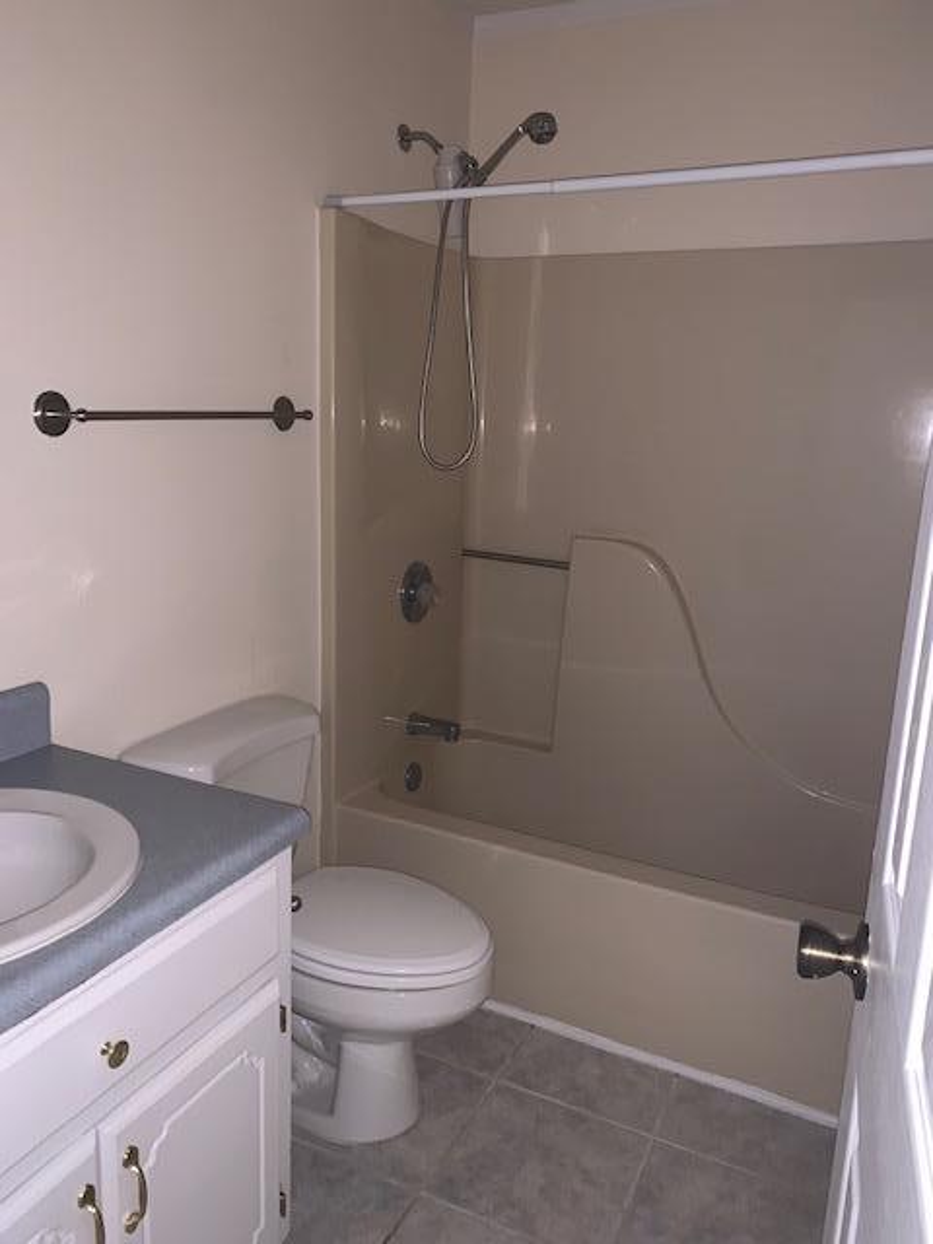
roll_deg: -1.6
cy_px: 622
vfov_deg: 67.3
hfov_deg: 53.1
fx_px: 934
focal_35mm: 26
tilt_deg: -12.0
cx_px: 466
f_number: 1.8
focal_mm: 4.25
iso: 80
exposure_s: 1/14
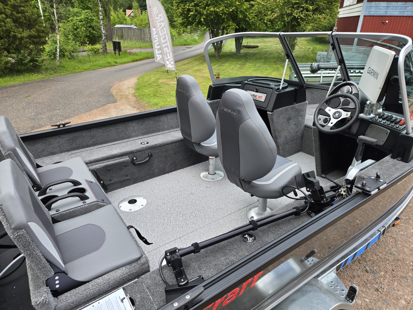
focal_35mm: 23
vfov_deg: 58.9
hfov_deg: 73.9
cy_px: 155
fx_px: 274
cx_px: 206
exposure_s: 1/861
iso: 80
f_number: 1.8
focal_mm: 5.4
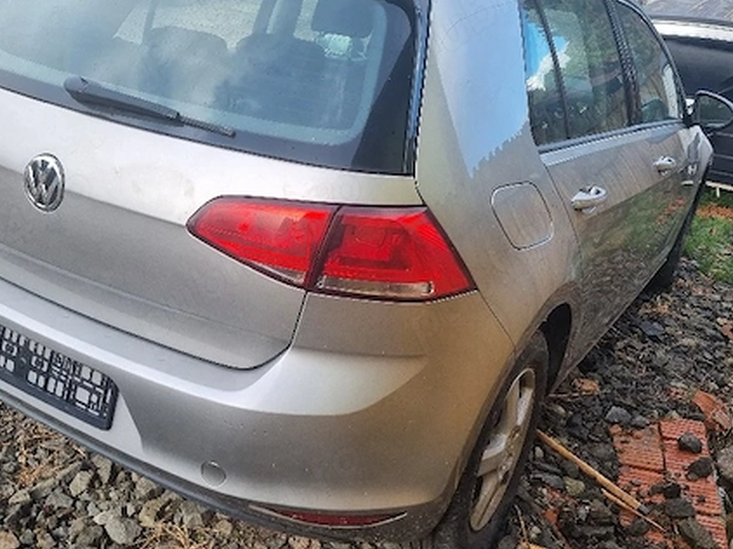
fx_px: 783
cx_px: 318
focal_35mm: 37
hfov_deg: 50.0
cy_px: 266
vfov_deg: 38.6
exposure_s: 1/500
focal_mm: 5.4
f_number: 1.8
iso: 50
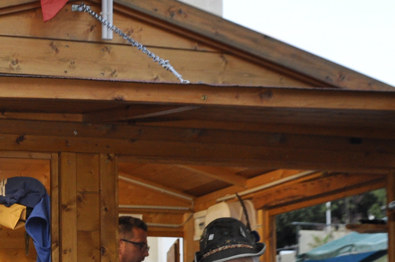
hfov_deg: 26.3
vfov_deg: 17.3
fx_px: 822
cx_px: 55
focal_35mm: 75
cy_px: 311
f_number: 3.5
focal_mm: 18
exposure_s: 1/125
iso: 640
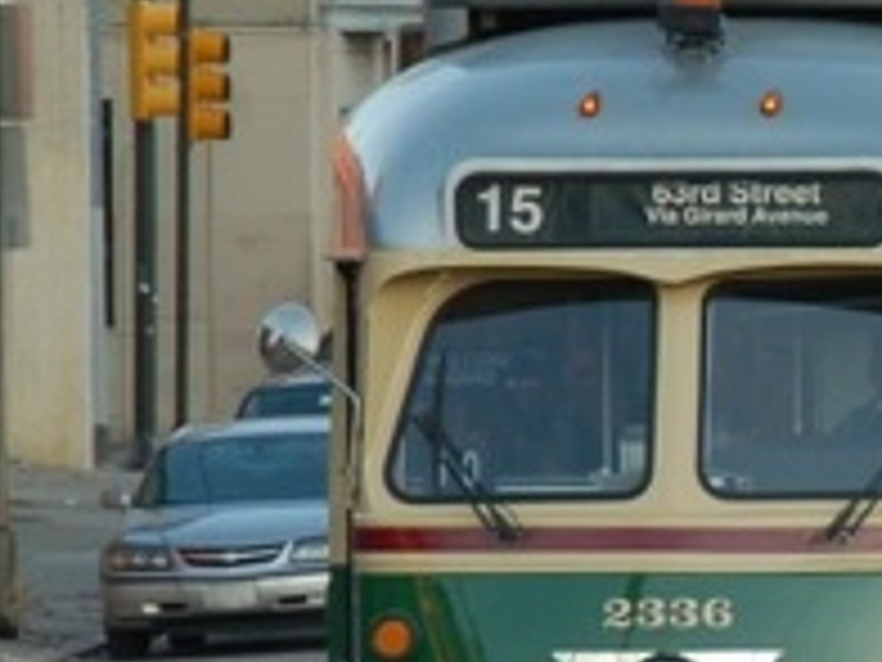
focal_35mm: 700
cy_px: 401
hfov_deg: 2.8
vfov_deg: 2.1
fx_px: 17836
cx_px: 1449
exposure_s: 1/60
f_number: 5.6
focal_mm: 120
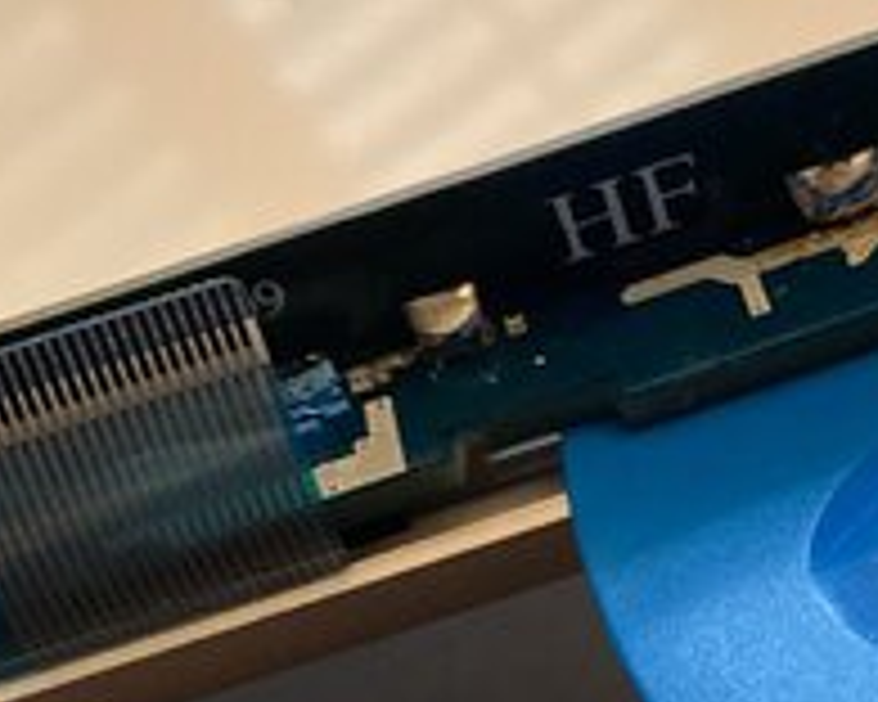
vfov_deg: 16.6
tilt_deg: -52.1
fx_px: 2391
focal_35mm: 92
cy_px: 554
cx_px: 689
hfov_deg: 20.6
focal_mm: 3.3
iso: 400
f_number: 2.4
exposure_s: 1/30
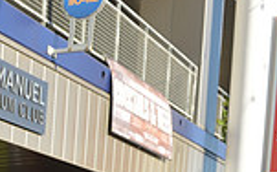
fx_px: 799
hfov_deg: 16.9
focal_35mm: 106
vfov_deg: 11.1
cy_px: 347
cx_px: -191
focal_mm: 27
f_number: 6.3
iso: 250
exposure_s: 1/400
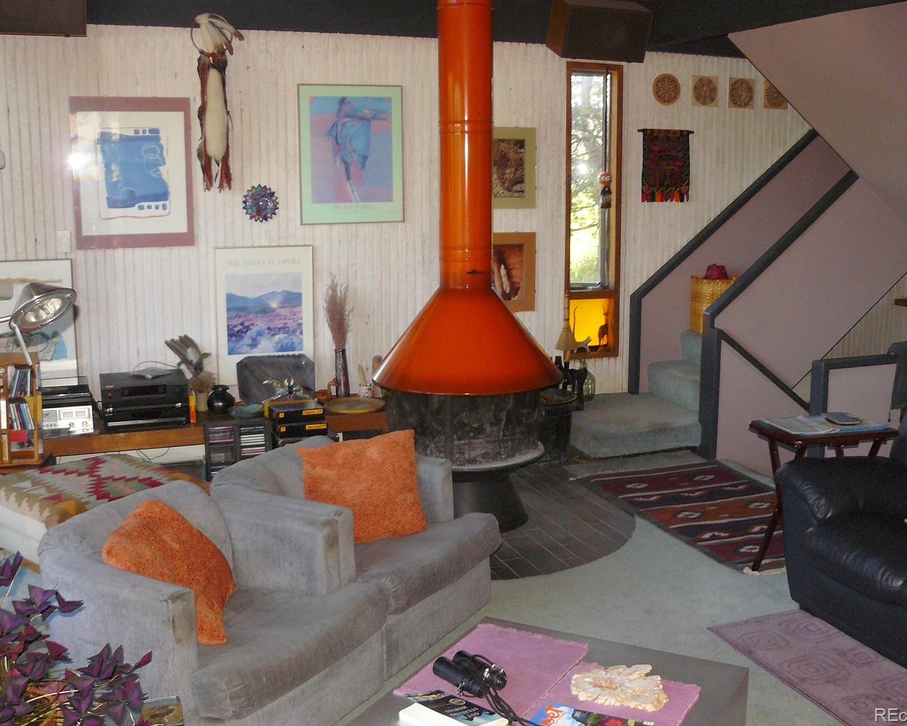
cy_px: 360
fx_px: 1020
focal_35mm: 38
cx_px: 484
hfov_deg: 47.9
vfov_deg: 39.2
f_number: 3.2
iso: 250
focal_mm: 6
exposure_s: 1/40
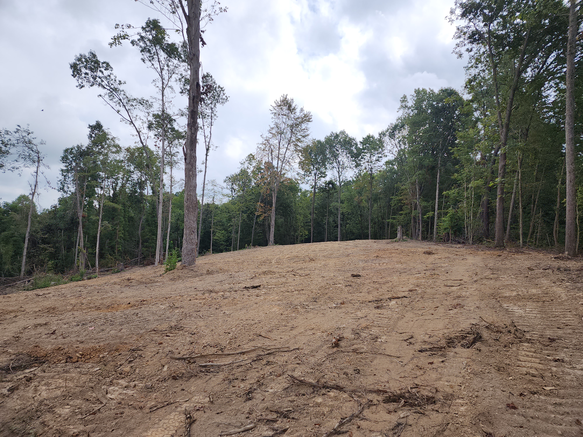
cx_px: 292
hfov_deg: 73.9
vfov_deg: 58.9
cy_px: 218
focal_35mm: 23
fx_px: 387
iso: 12
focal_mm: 6.4
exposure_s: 1/912
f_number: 1.8
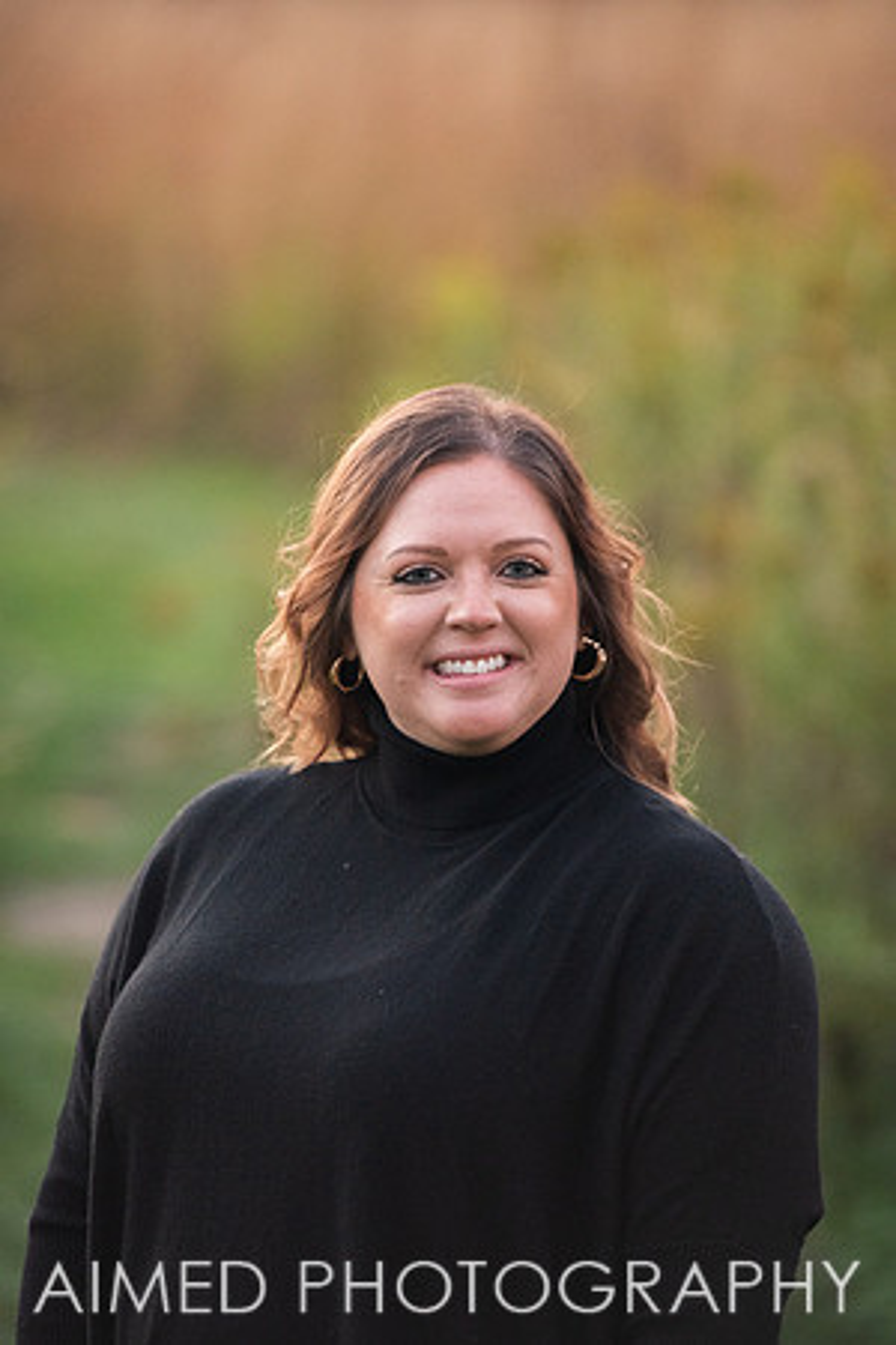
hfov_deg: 6.9
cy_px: 672
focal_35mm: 200
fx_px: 7466
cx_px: 448
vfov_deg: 10.3
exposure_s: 1/200
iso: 1600
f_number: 3.5
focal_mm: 200
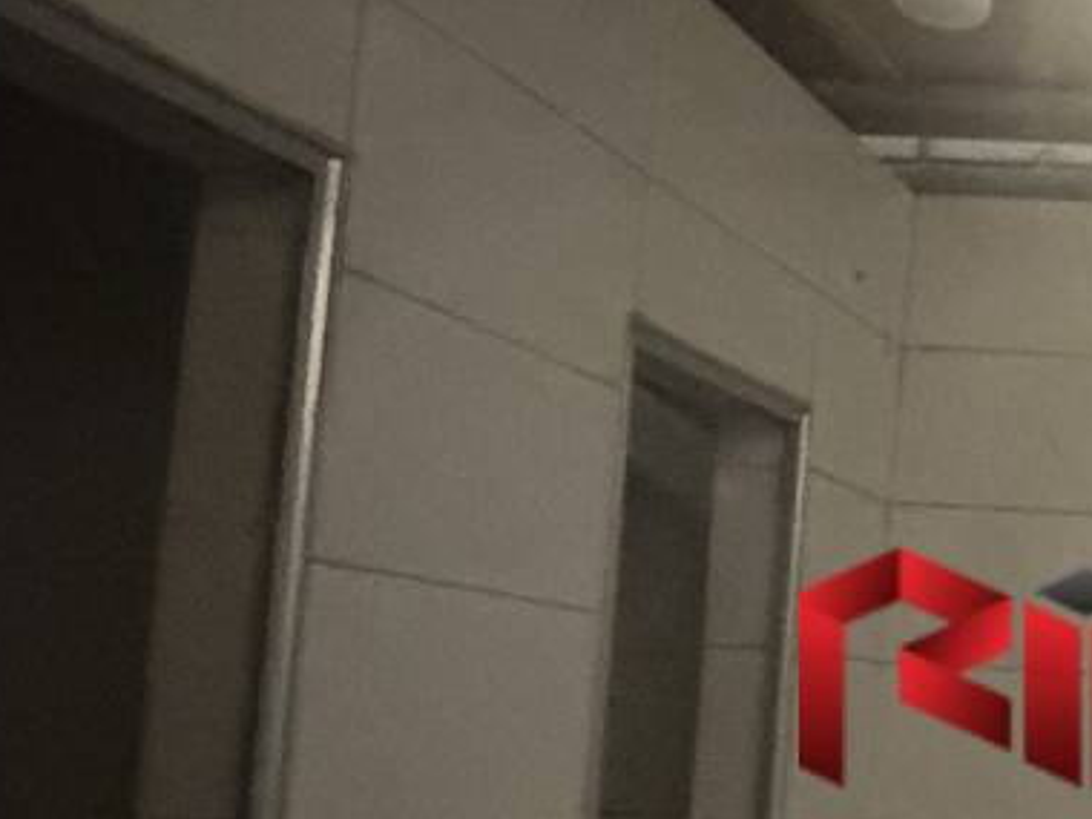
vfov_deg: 26.9
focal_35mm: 53
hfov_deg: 27.9
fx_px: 1672
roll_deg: -3.3
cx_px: 1523
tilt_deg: +3.1
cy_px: 672
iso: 1600
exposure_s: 1/40
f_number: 2.2
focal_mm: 2.22
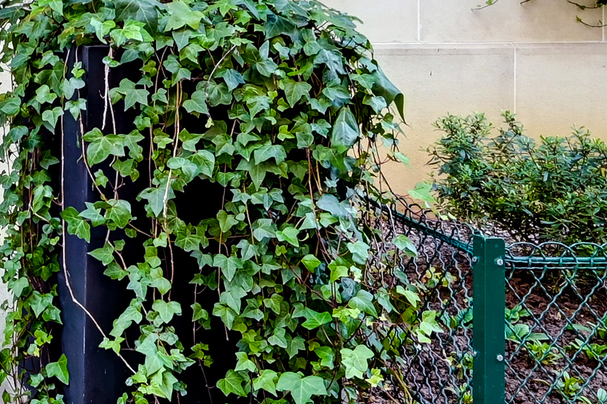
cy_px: -677
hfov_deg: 20.5
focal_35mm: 77
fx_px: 1297
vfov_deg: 12.2
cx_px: -413
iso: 100
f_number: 11
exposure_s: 1/10
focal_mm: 14
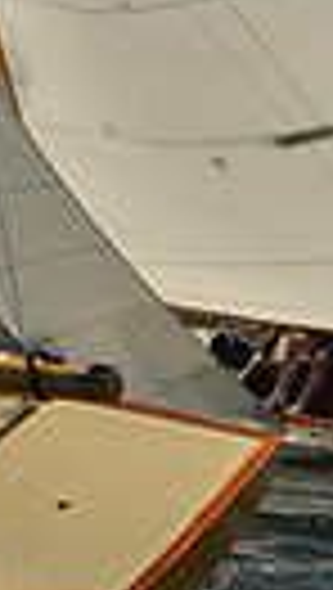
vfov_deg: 6.6
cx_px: -832
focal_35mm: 325
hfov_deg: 3.6
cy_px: -16
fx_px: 5085
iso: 280
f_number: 9
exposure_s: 1/800
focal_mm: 70
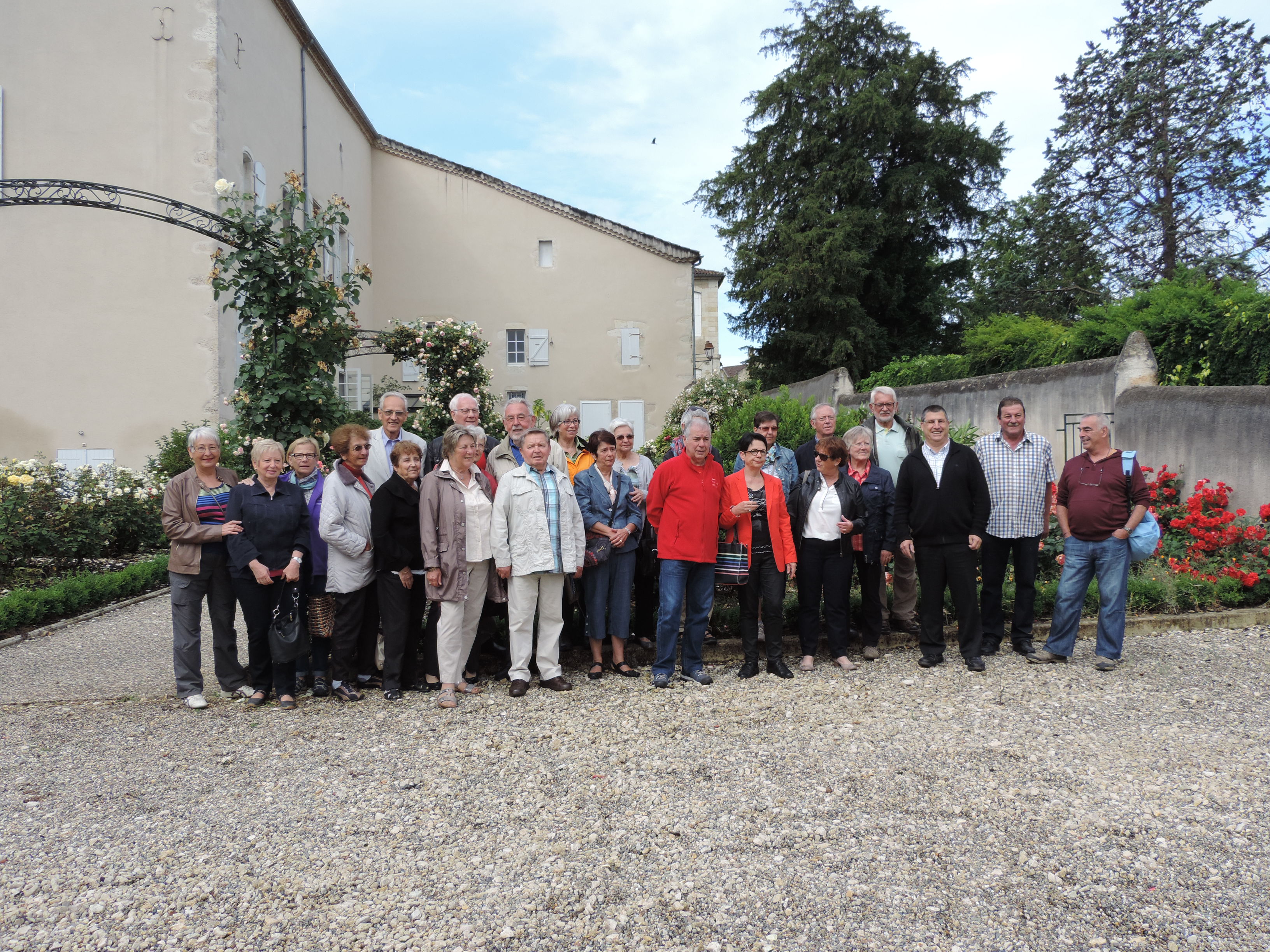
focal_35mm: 30
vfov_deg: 46.8
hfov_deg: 60.0
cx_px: 635
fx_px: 1101
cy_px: 476
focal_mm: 5.3
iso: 80
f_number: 3.1
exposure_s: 1/500
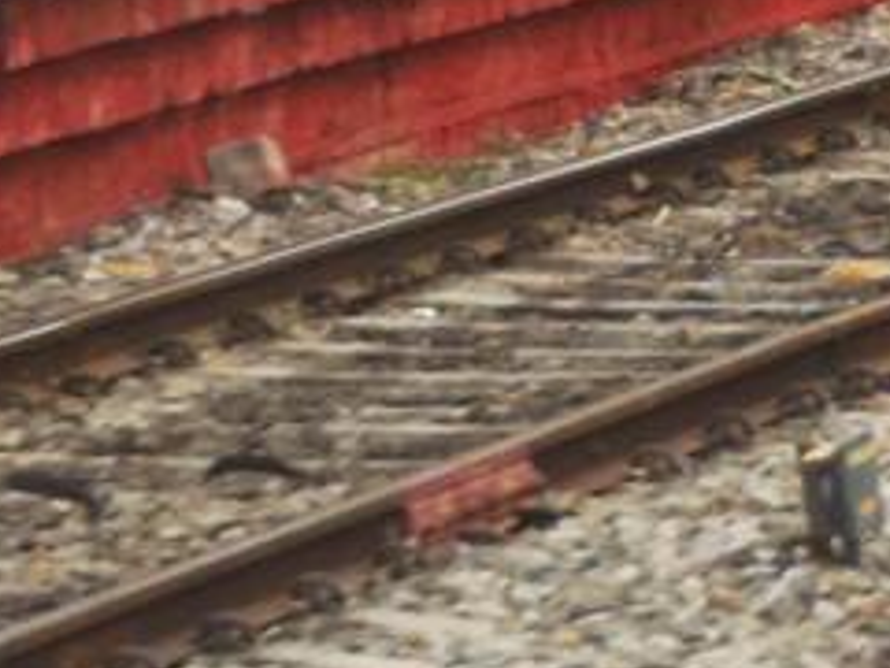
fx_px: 15298
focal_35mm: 595
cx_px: 1839
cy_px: -906
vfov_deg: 2.5
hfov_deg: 3.3
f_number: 4.8
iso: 125
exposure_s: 1/320
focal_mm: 21.5
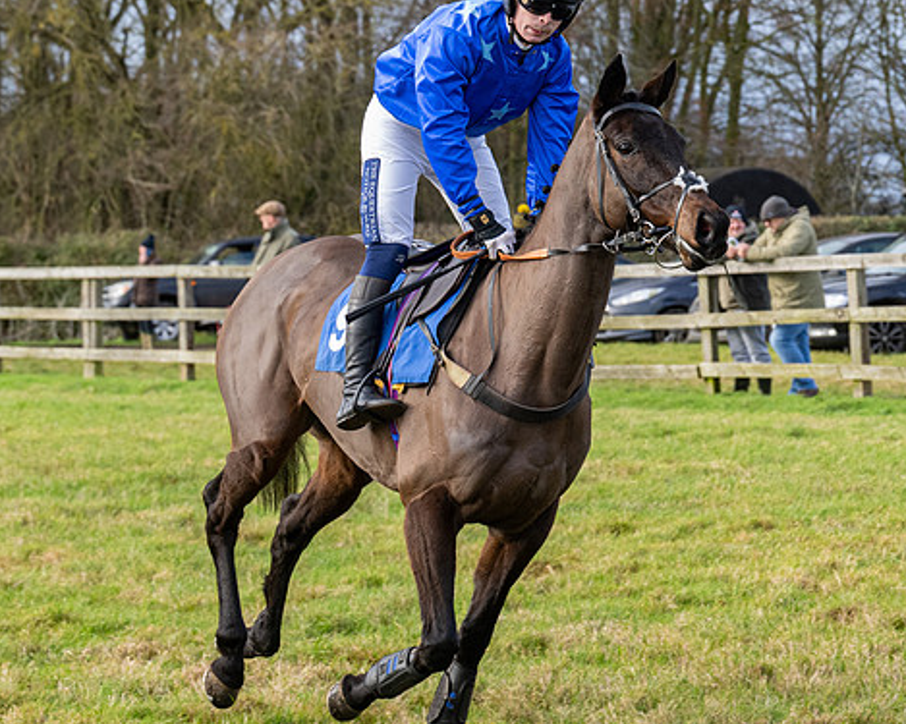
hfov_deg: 11.1
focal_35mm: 174
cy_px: 259
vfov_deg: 8.9
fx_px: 4665
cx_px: 704
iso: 800
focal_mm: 74
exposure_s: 1/800
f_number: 5
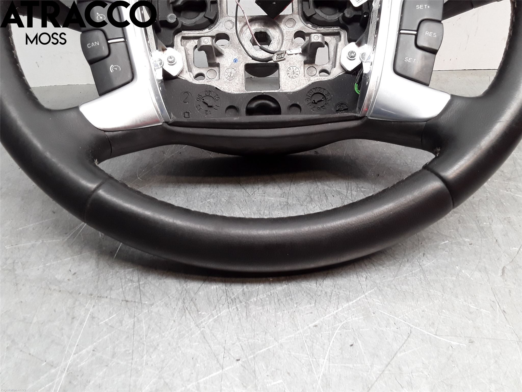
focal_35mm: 28
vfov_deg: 49.7
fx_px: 422
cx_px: 261
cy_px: 196
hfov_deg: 63.4
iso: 64
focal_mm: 2.91
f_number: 1.9
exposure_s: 1/50
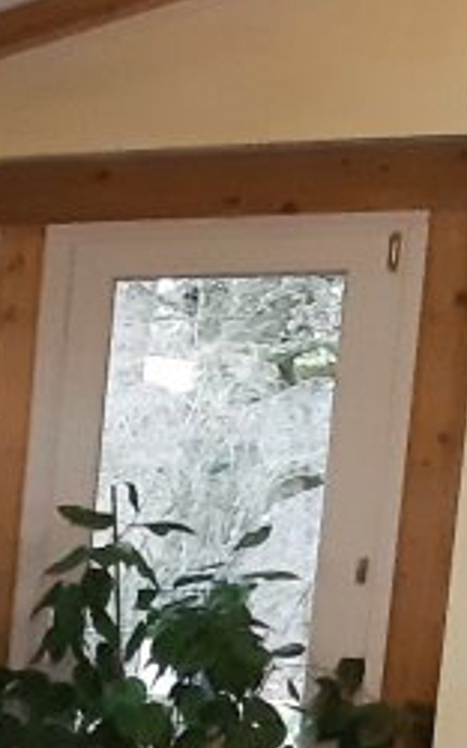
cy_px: 1261
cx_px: -1389
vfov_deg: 11.9
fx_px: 3364
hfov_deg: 6.5
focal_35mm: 165
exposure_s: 1/50
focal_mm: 3.93
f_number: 1.7
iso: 400
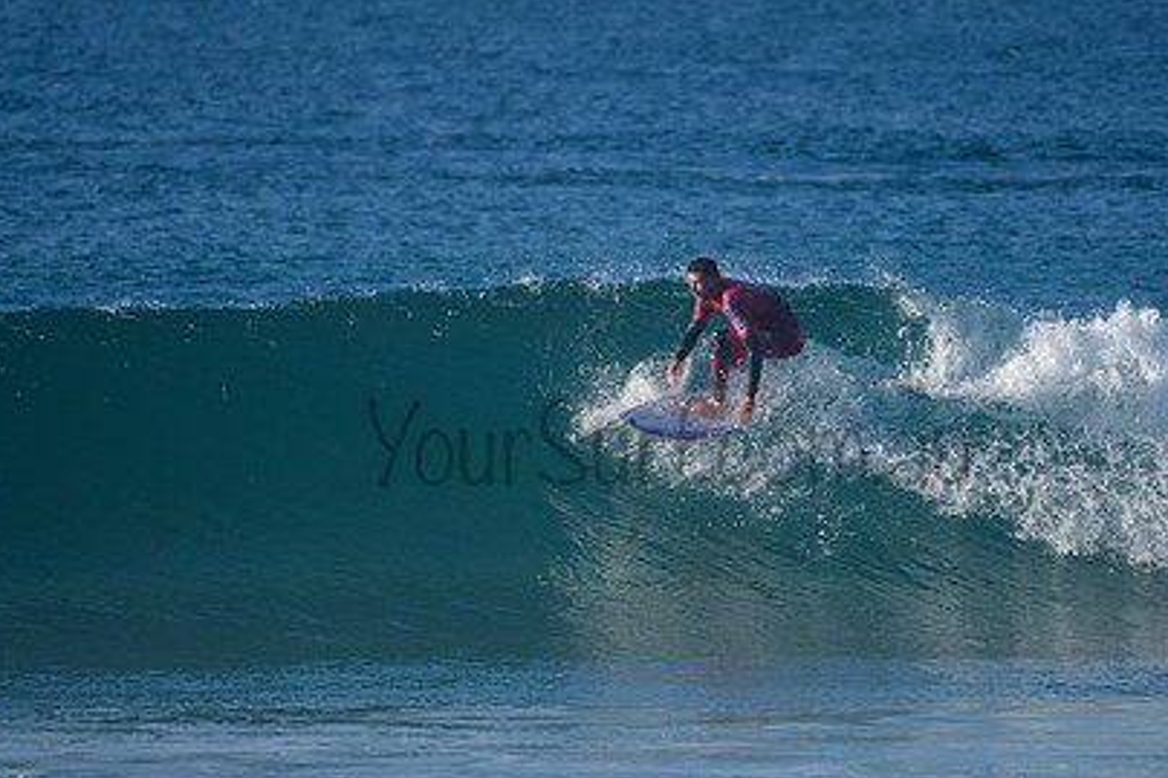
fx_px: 24095
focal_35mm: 743
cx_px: 665
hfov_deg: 2.8
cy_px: 418
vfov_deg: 1.8
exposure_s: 1/2000
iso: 250
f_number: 5.6
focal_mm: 500
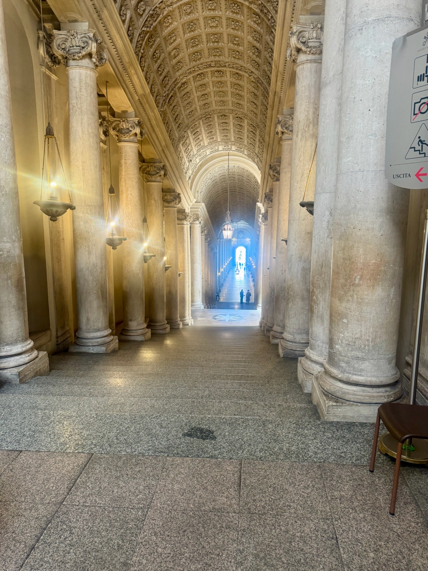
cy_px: 286
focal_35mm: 24
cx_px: 214
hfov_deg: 56.8
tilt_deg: -8.6
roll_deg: -0.1
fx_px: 396
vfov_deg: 71.6
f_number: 1.78
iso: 160
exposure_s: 1/50
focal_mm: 6.76
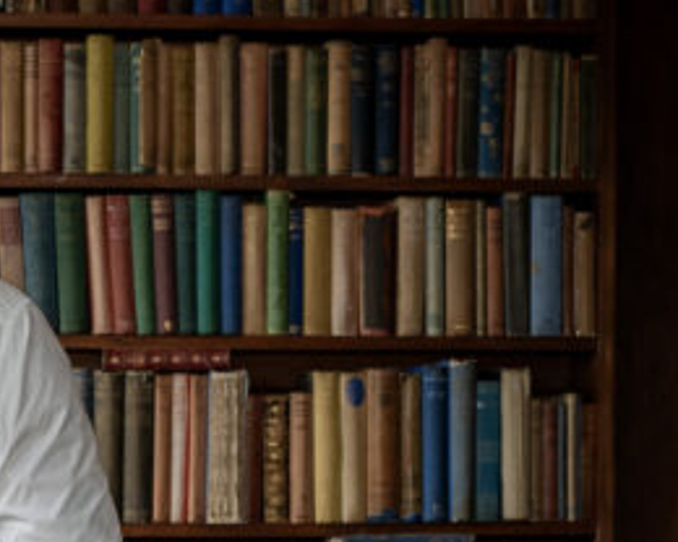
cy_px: 581
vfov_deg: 14.0
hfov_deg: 16.6
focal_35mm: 108
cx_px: -253
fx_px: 2167
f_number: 8
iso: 800
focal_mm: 39
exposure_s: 1/100
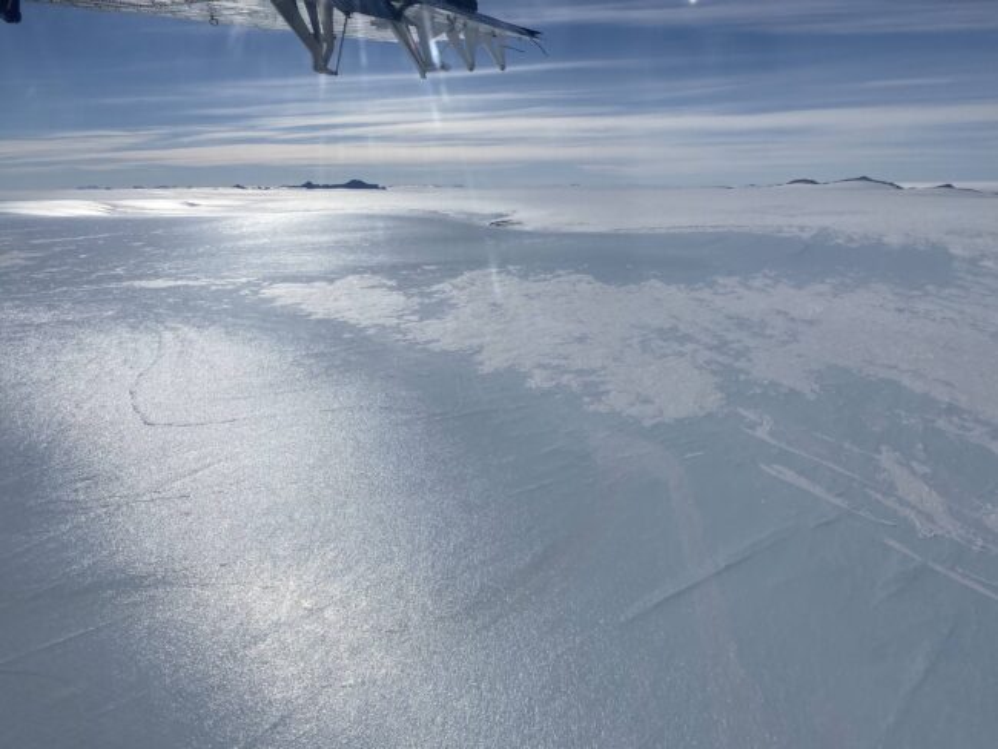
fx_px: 750
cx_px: 499
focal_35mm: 26
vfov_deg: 53.1
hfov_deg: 67.3
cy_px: 374
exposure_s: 1/38462
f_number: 1.8
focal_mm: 4.25
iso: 50
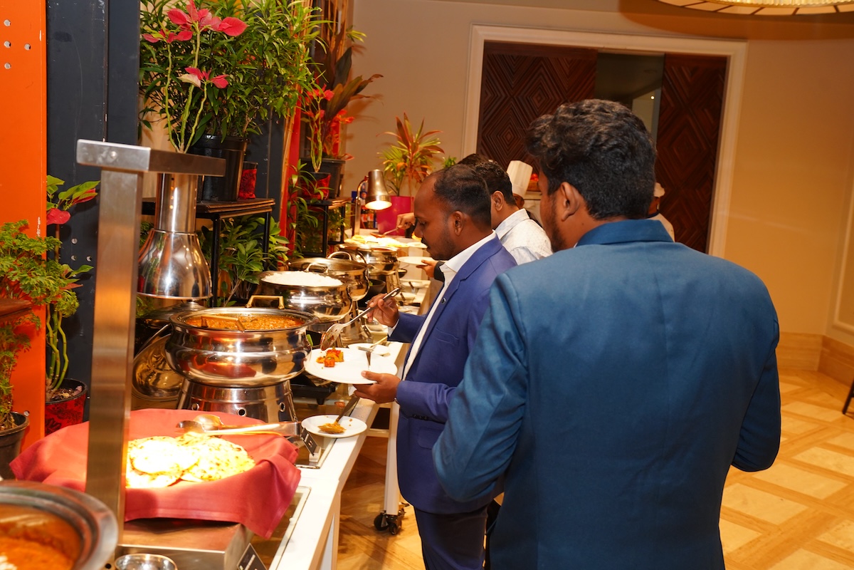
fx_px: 783
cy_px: 285
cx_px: 427
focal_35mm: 33
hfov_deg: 57.2
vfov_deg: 40.0
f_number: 5
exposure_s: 1/160
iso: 1600
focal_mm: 33
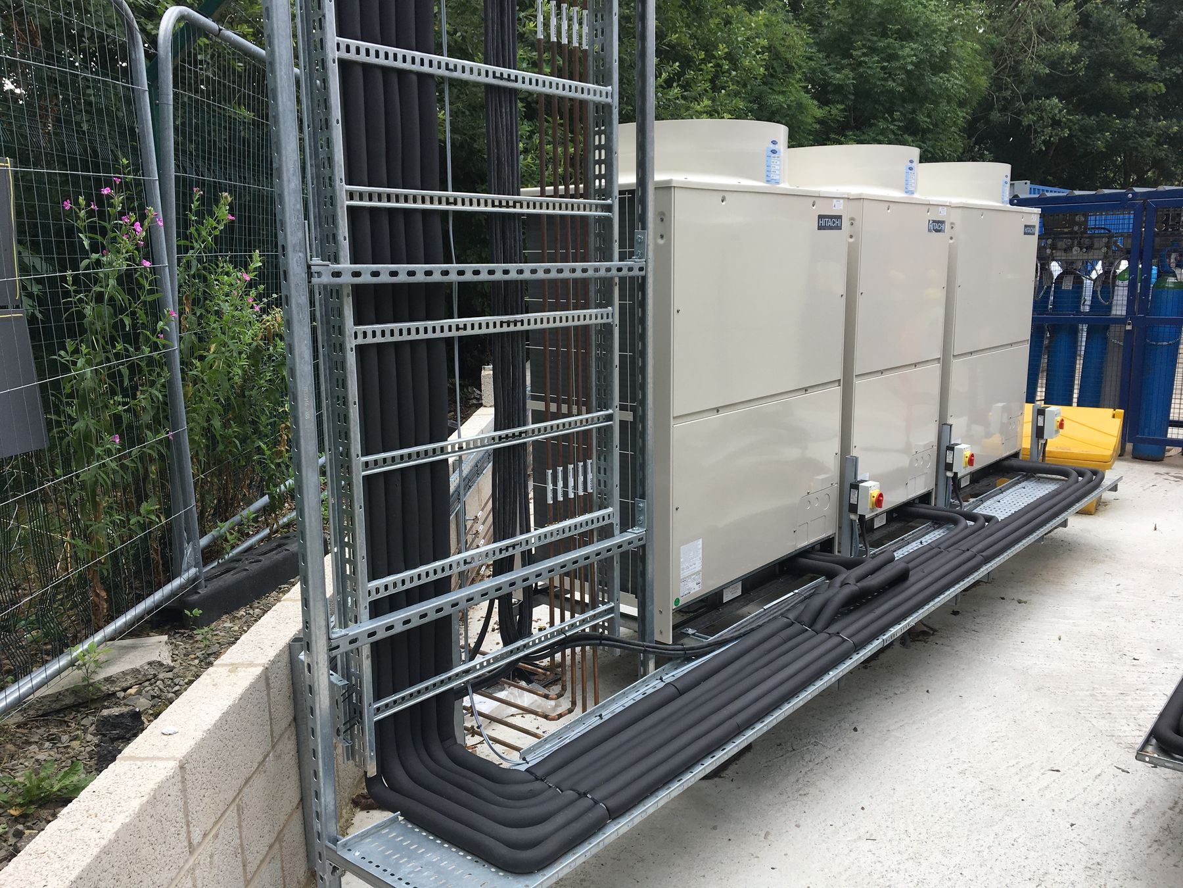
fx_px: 991
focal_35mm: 29
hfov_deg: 61.7
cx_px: 592
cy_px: 444
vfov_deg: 48.2
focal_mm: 4.15
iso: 25
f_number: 2.2
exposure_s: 1/499
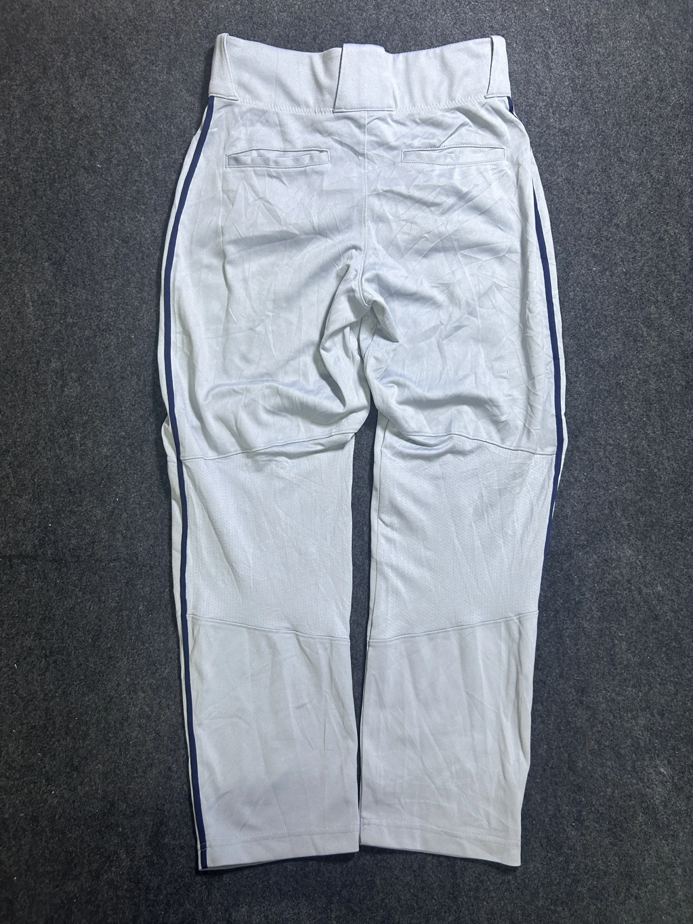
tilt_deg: -60.2
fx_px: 694
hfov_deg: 53.1
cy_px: 462
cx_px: 346
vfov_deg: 67.3
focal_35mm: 26
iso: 125
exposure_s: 1/50
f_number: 1.5
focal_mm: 5.7
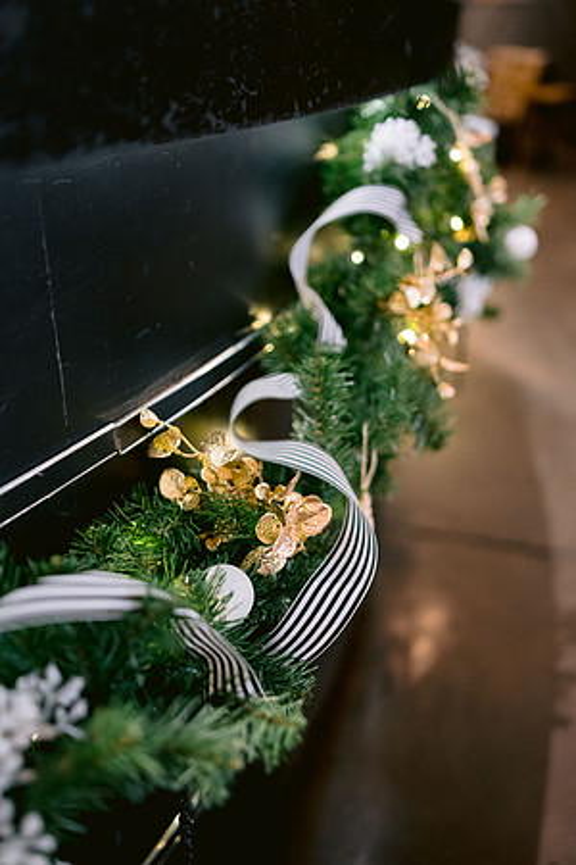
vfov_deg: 54.4
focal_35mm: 35
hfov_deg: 37.9
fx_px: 840
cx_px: 288
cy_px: 432
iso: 1600
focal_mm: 35
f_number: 1.8
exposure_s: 1/40
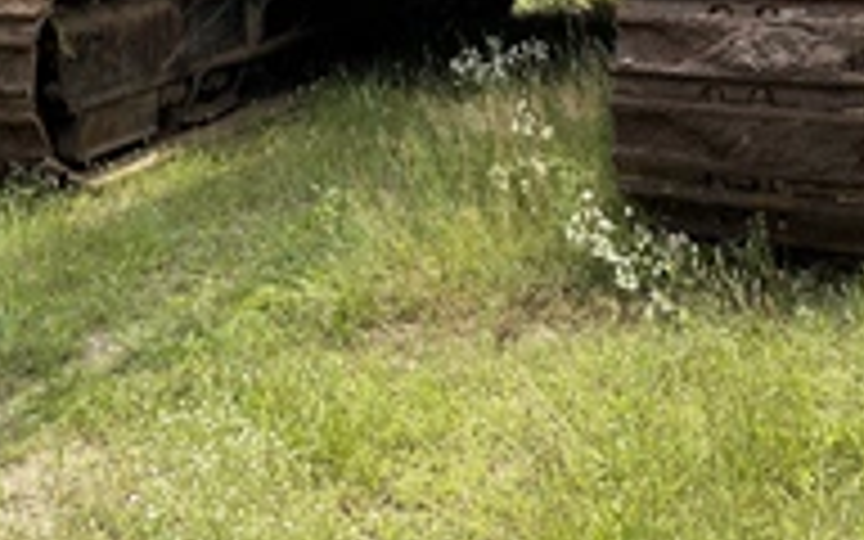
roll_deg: +3.0
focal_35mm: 53
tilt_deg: -5.9
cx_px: 477
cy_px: -63
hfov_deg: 38.1
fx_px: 1248
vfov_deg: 22.9
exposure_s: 1/1949
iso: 100
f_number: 1.78
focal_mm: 6.76
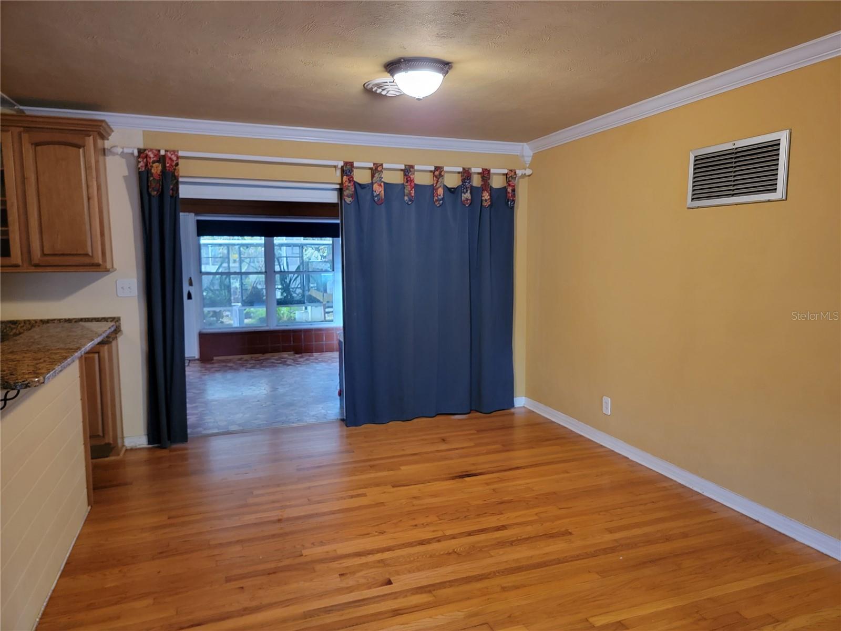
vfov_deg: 56.8
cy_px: 316
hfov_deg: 71.6
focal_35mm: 24
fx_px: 583
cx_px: 420
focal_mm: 6.7
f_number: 1.8
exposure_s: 1/40
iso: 500
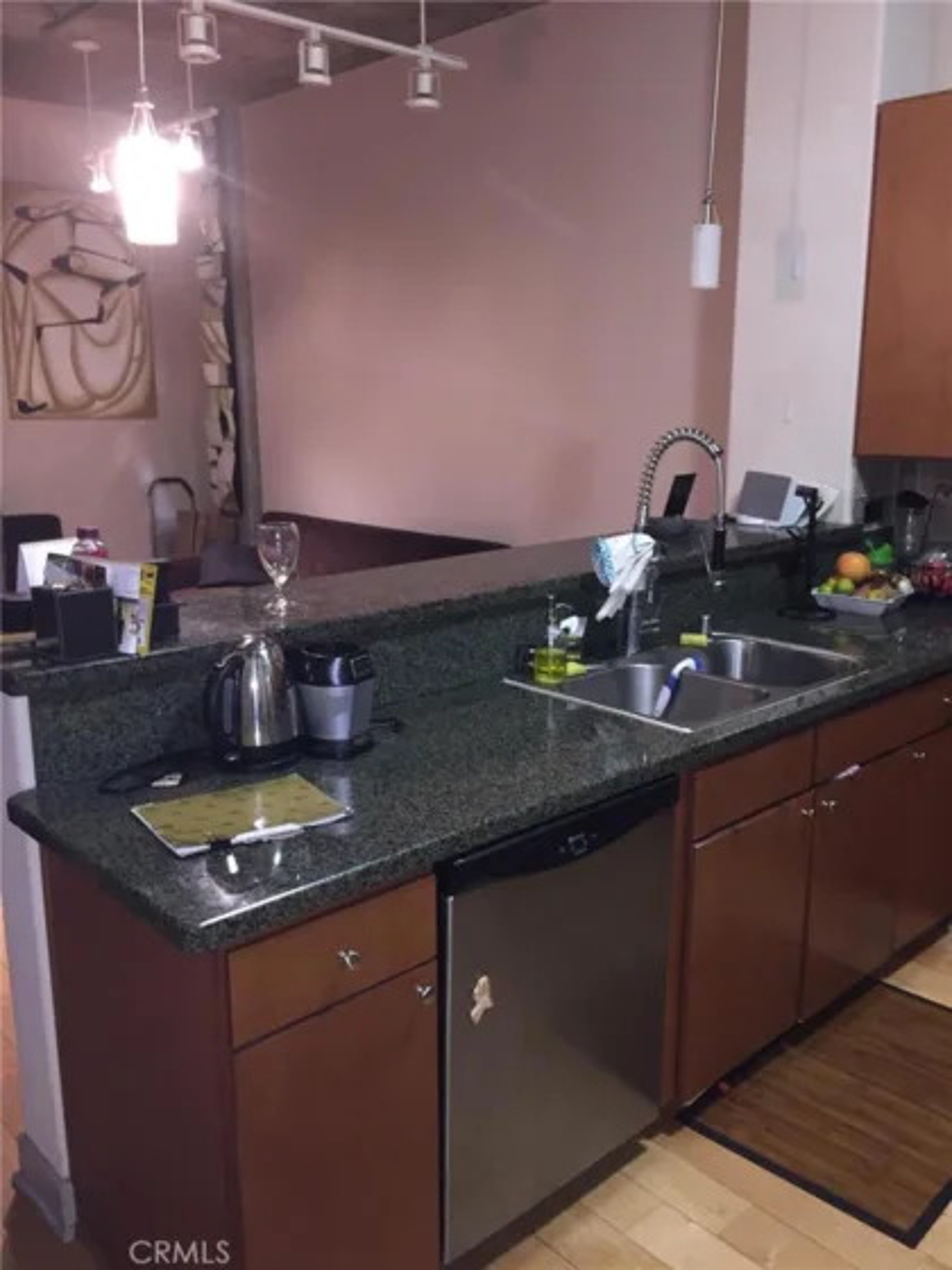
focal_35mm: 29
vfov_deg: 61.7
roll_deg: +1.0
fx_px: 1063
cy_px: 635
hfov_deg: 48.2
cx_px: 476
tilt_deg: -13.4
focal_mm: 4.15
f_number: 2.2
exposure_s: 1/16
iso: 160
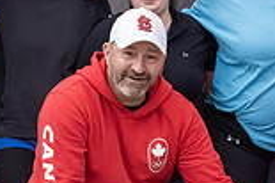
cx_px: 337
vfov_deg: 3.4
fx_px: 3106
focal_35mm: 407
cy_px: 68
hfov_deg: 5.0
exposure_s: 1/1600
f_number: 5.6
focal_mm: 50
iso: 6400
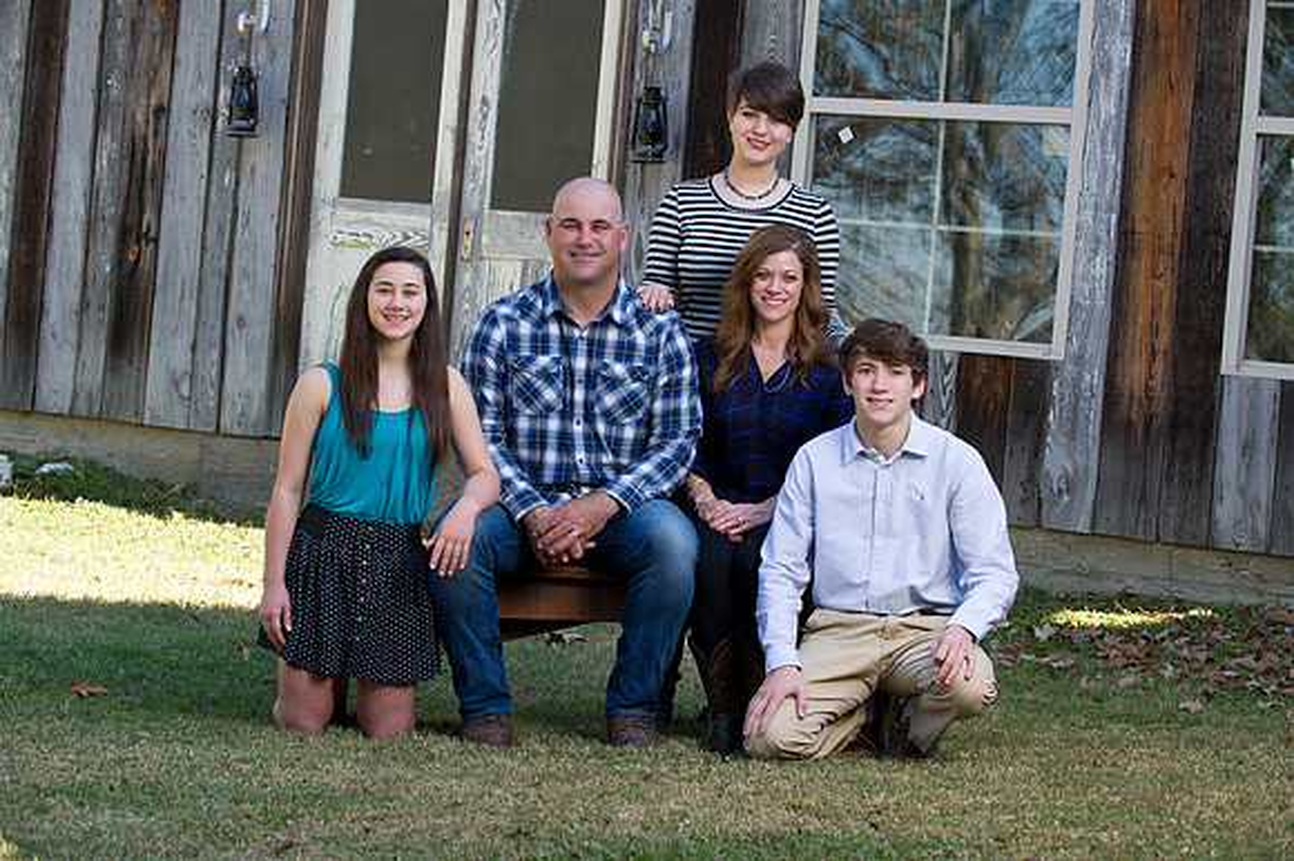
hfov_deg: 23.7
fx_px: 3089
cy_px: 430
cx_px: 647
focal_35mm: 86
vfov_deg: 15.9
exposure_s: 1/125
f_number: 6.3
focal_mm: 86
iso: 400
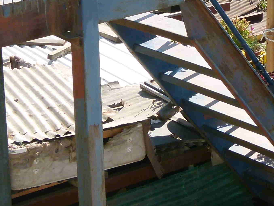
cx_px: 197
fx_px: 958
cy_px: -23
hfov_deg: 16.2
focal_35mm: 121
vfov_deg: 12.0
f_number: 4
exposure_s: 1/400
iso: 100
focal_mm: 6.8
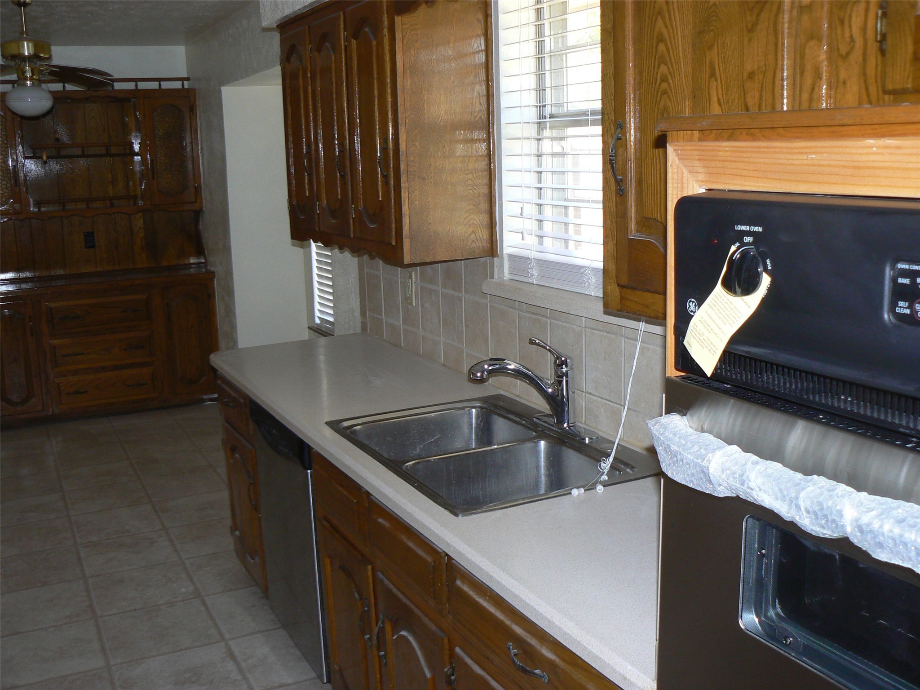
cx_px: 460
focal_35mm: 36
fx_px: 957
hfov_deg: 51.4
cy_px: 345
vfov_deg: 39.7
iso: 100
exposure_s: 1/30
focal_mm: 6
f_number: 2.8
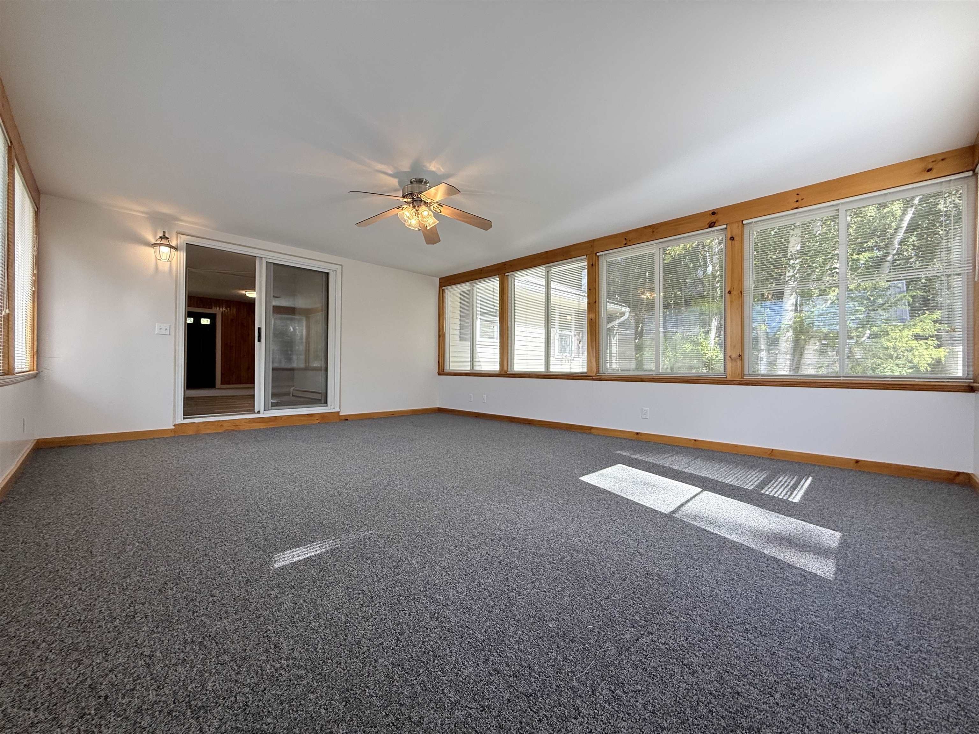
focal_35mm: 14
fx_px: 396
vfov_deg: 85.7
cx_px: 490
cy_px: 367
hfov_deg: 102.1
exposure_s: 1/156
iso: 64
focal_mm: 2.22
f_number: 2.2
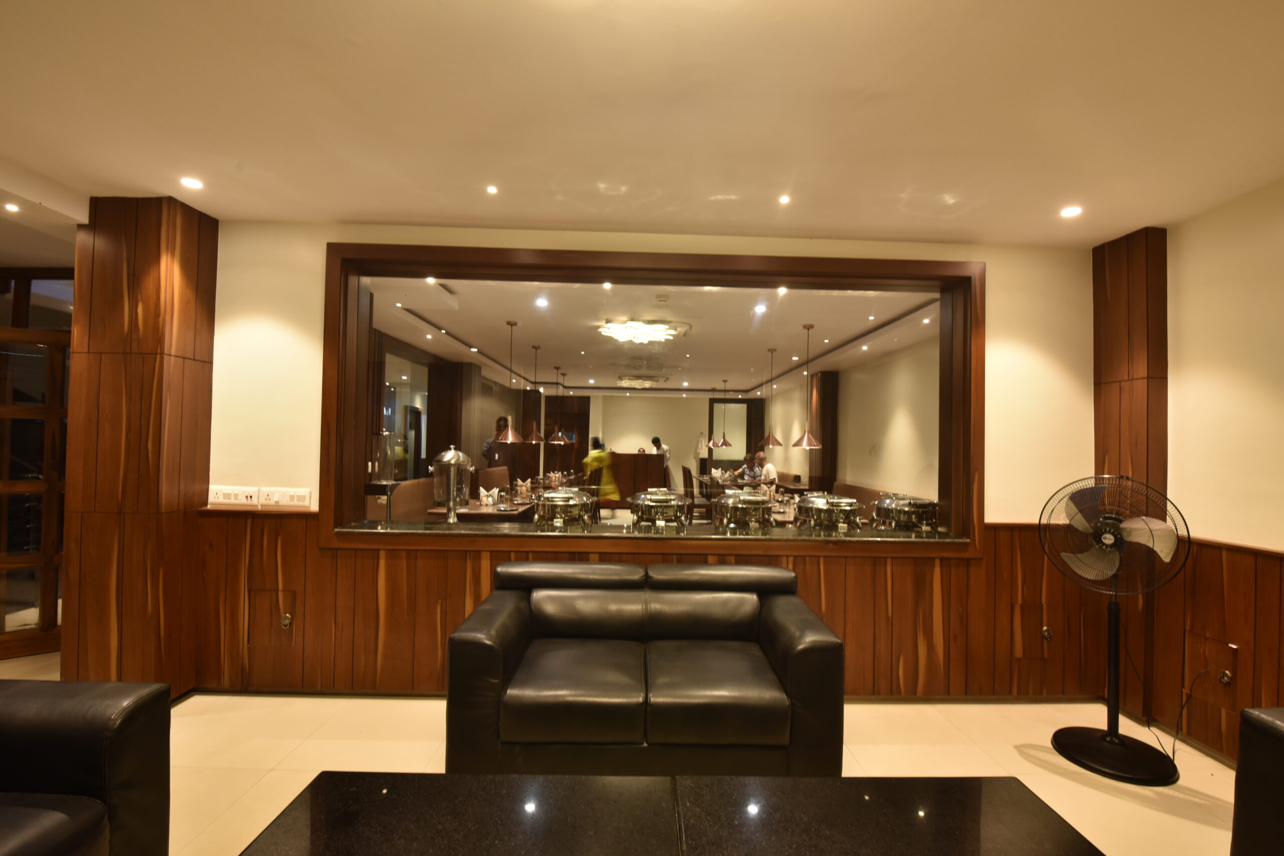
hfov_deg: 100.4
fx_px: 535
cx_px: 642
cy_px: 428
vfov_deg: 77.3
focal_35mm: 15
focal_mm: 15
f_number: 8
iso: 400
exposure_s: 1/5
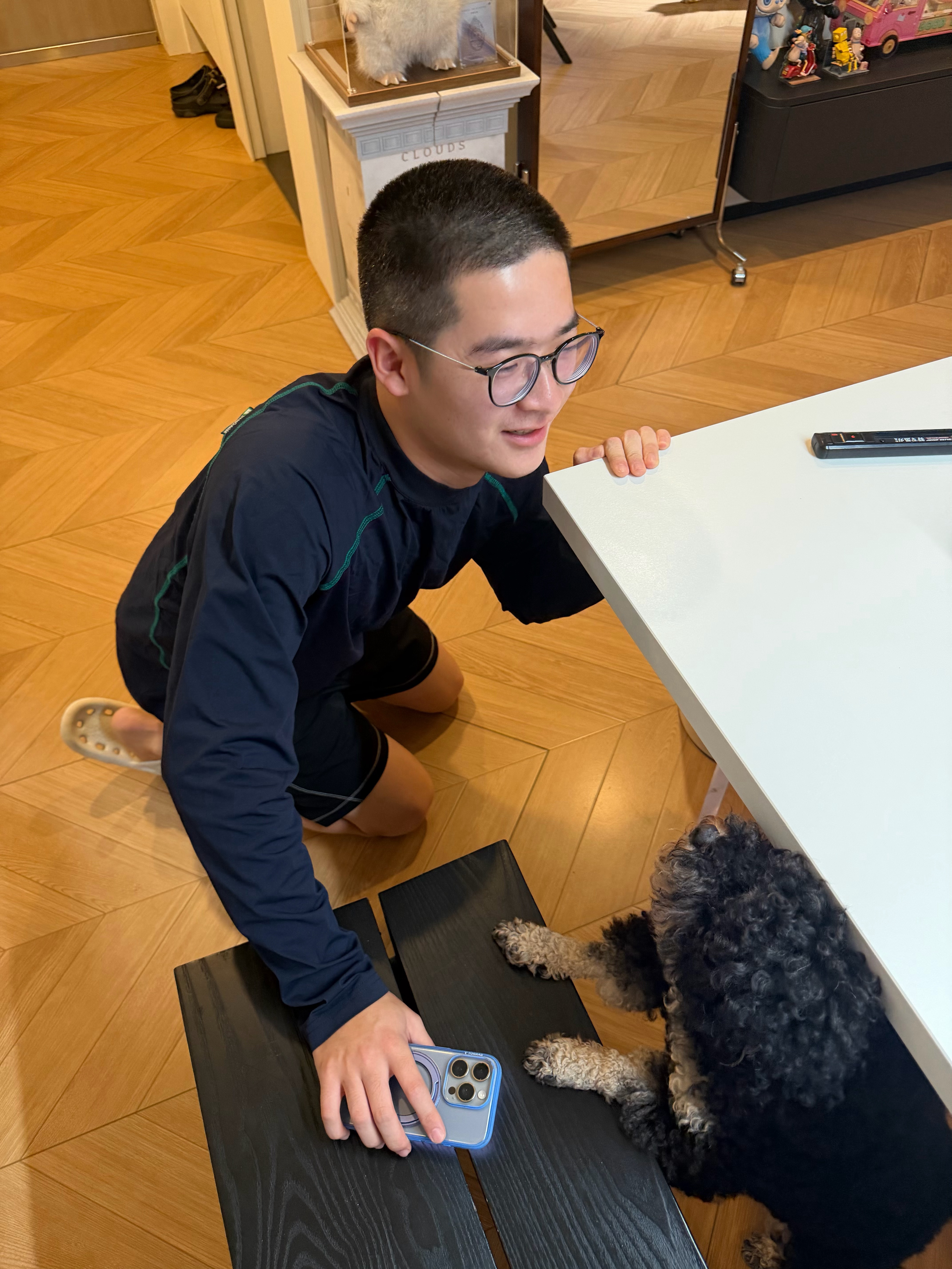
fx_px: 953
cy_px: 634
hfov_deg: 53.1
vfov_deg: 67.3
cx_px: 476
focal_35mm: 26
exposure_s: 1/60
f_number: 1.5
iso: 125
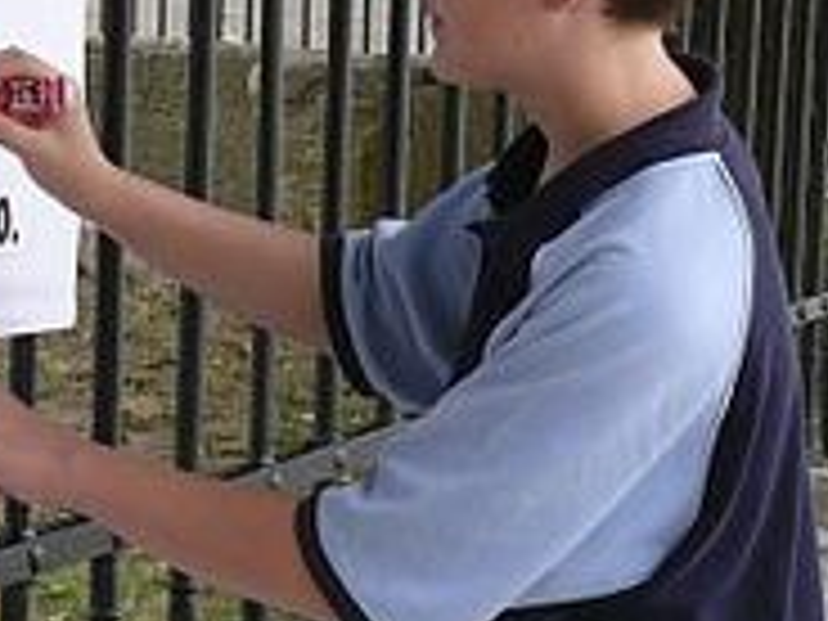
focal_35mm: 150
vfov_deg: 9.9
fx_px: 3588
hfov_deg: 13.2
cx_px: 328
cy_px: 122
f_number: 3.2
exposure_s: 1/100
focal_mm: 11
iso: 100
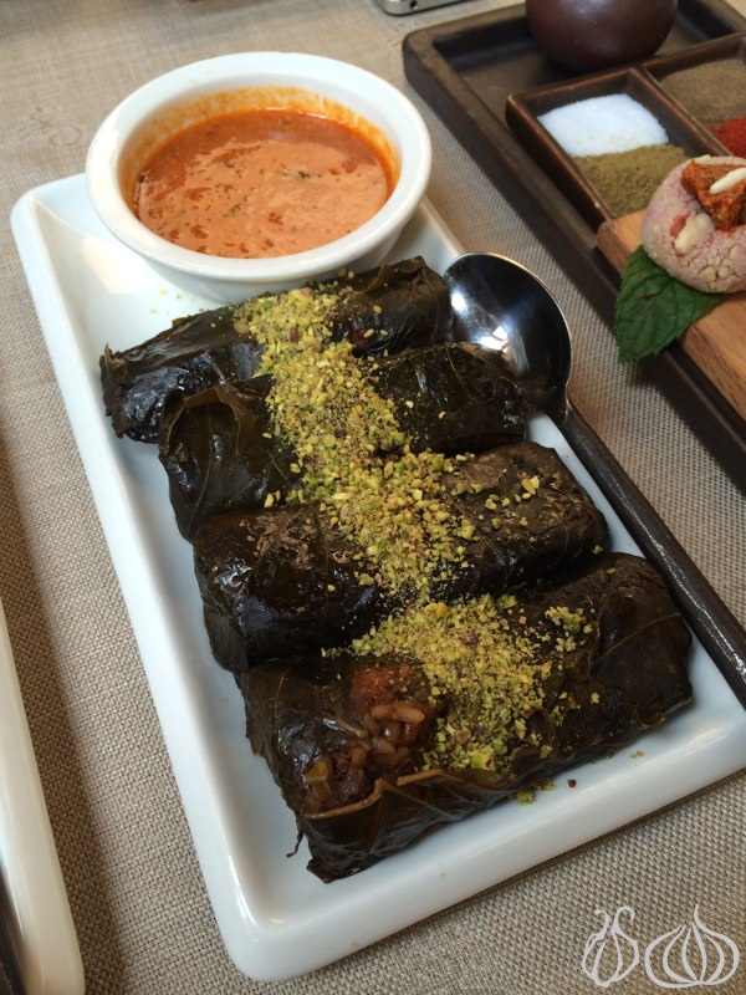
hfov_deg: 46.8
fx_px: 862
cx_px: 373
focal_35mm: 30
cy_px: 498
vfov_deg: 60.0
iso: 50
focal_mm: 4.12
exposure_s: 1/60
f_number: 2.2
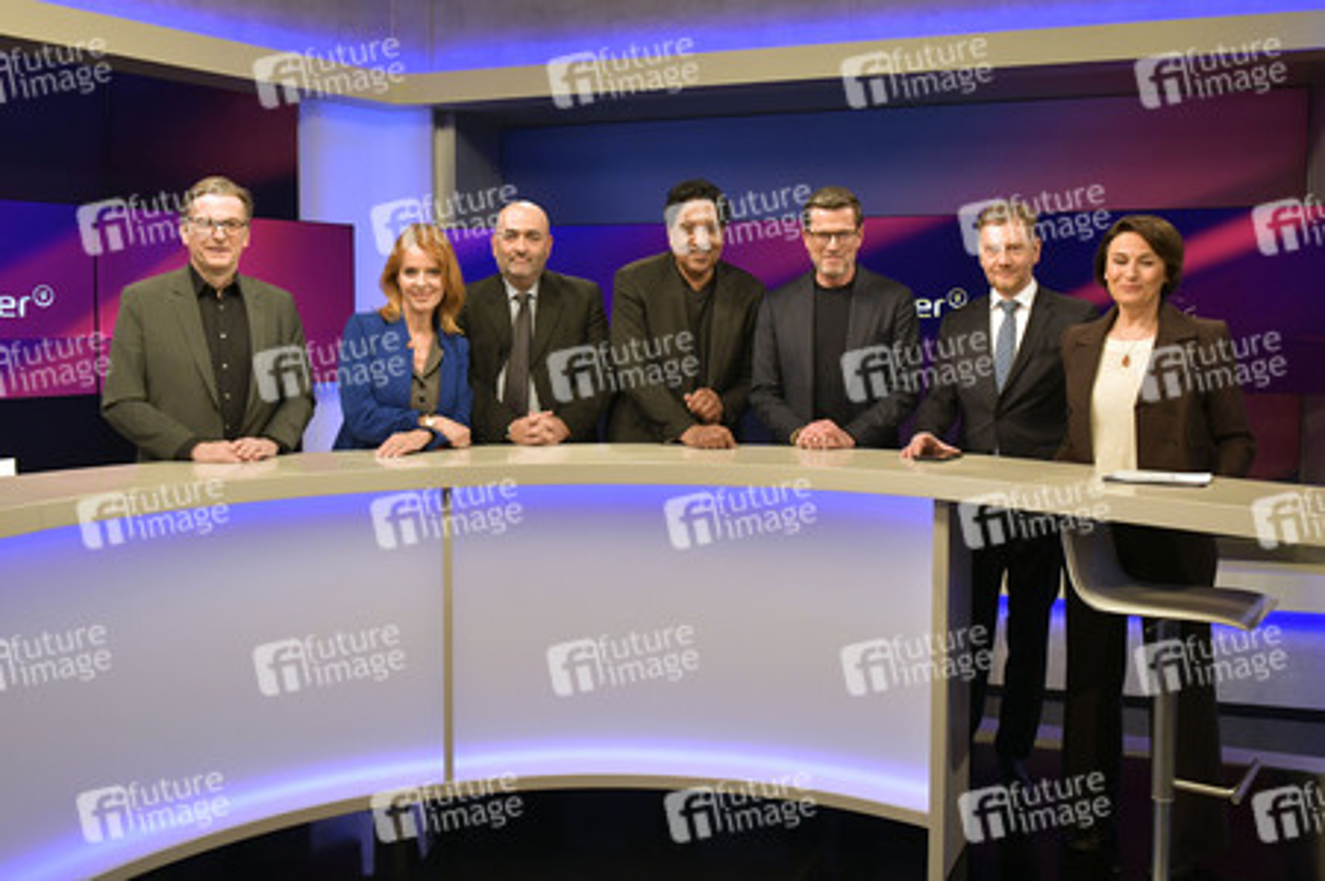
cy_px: 440
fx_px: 1140
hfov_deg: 60.3
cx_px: 662
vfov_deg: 42.3
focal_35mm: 31
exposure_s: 1/200
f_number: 5.6
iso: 2000
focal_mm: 31
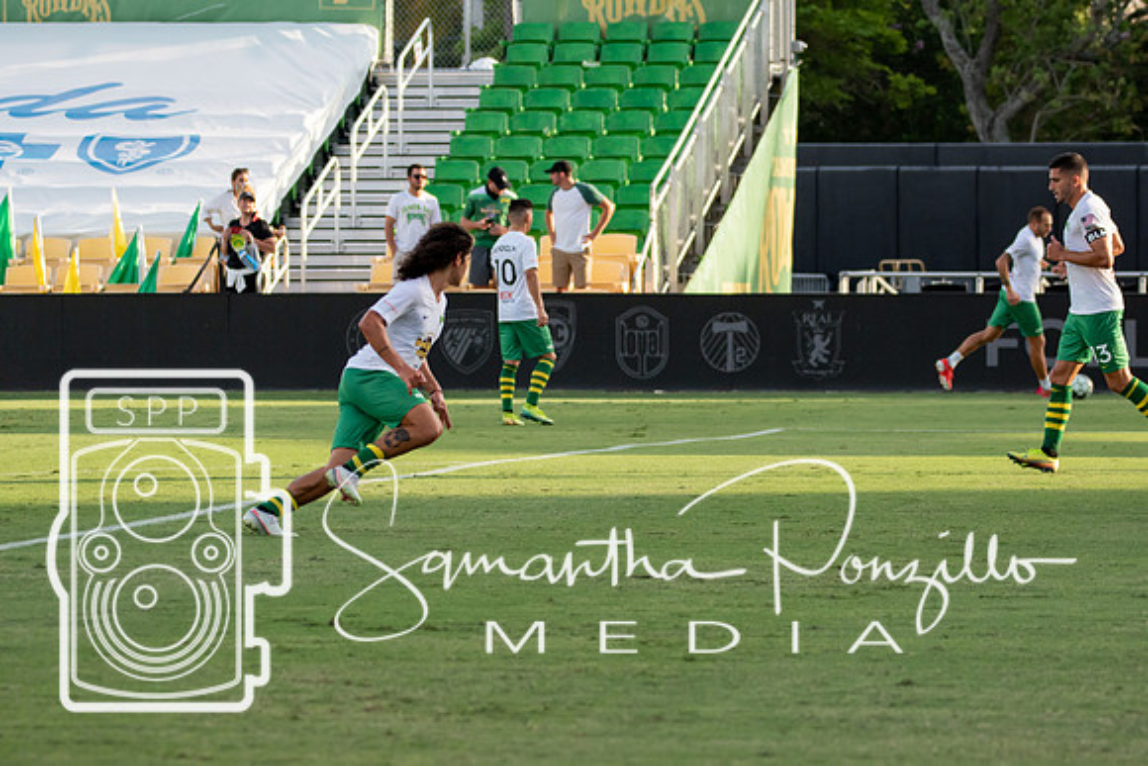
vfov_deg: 5.4
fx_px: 8133
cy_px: 383
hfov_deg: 8.1
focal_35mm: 255
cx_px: 574
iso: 720
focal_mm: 170
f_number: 5.3
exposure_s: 1/1000
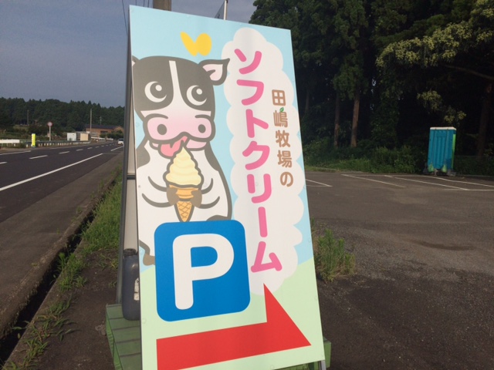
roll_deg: -3.6
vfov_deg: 48.2
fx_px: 414
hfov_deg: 61.7
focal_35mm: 29
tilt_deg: -8.6
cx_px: 247
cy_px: 185
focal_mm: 4.15
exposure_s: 1/8264
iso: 40
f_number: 2.2
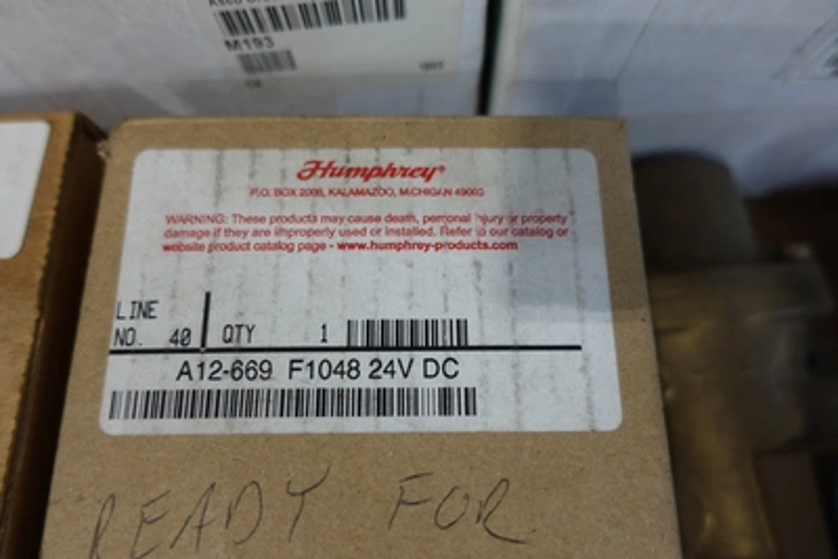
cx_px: 419
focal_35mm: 24
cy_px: 280
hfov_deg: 73.7
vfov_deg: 53.2
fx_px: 559
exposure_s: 1/30
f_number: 1.8
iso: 125
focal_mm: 8.8
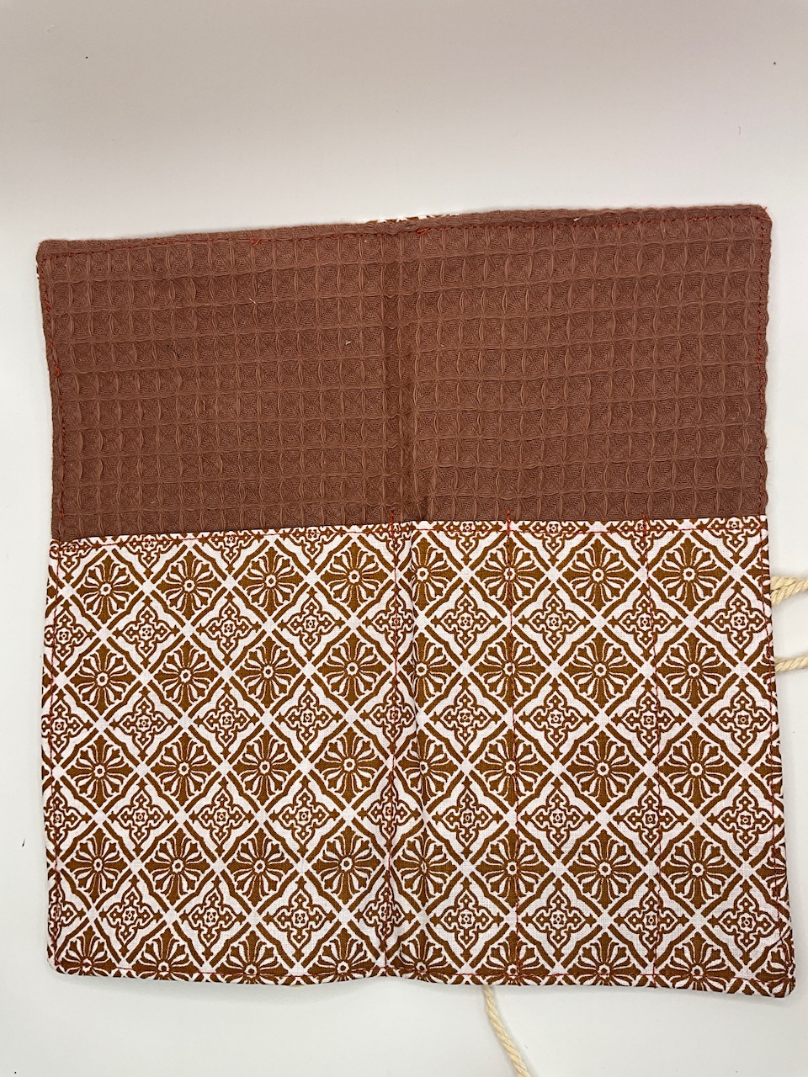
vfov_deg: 61.7
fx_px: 903
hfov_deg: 48.2
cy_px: 538
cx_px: 404
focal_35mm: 29
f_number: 1.8
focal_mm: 3
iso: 16
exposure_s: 1/136
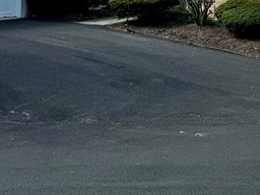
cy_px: -89
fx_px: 699
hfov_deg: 20.7
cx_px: 228
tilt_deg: +3.7
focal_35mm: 93
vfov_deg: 14.9
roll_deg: +0.1
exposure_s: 1/3096
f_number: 1.78
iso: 80
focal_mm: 6.86
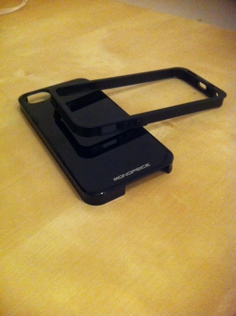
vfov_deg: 52.7
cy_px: 158
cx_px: 118
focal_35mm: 35
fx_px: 319
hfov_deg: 40.6
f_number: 2.8
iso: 800
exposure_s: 1/15
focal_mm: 3.85
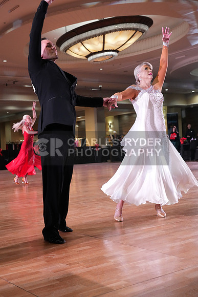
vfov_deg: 41.1
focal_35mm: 48
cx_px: 99
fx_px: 396
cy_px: 148
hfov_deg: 28.1
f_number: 5
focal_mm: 48
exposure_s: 1/320
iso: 5000
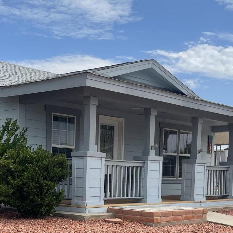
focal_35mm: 60
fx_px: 457
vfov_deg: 27.9
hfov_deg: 28.5
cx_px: 88
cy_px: 193
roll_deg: -2.4
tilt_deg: -0.6
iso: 32
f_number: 1.6
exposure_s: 1/5618
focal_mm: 5.1
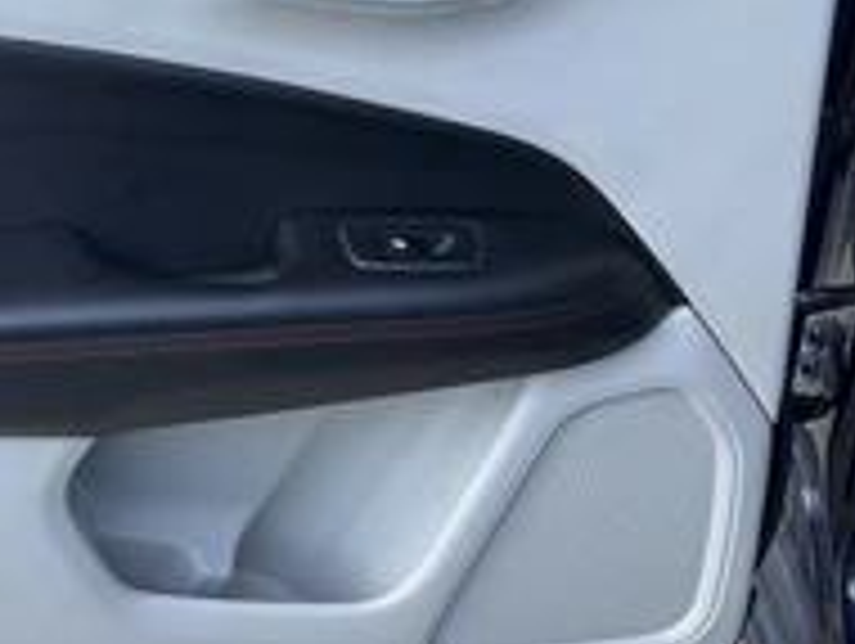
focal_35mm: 61
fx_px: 1509
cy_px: 126
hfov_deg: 30.4
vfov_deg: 23.7
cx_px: 99
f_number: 1.8
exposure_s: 1/248
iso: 25
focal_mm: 3
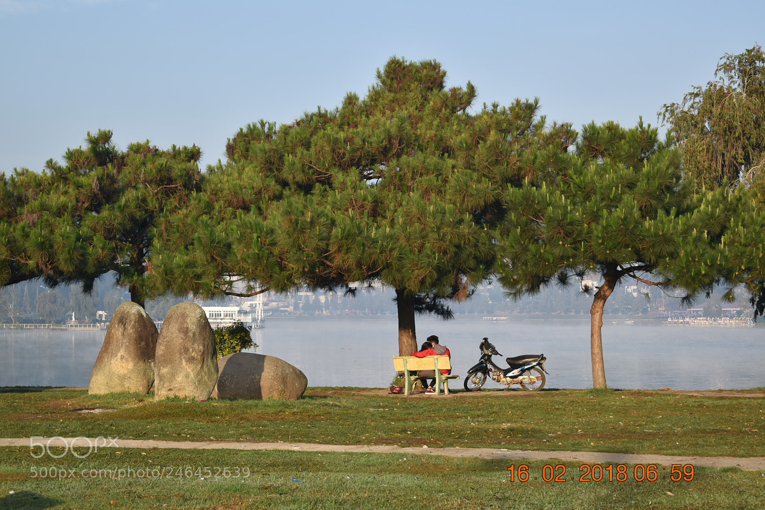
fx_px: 1753
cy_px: 255
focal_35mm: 82
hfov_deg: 24.6
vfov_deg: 16.6
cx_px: 382
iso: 100
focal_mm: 55
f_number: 6.3
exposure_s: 1/250
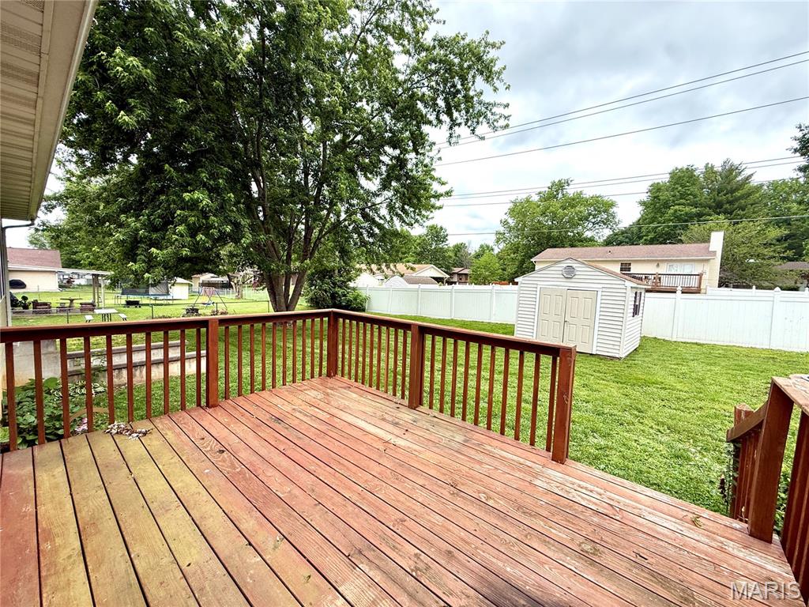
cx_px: 404
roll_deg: -2.6
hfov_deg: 102.1
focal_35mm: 14
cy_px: 304
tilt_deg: -3.9
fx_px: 327
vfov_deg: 85.7
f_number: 2.2
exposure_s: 1/726
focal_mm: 2.22
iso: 64
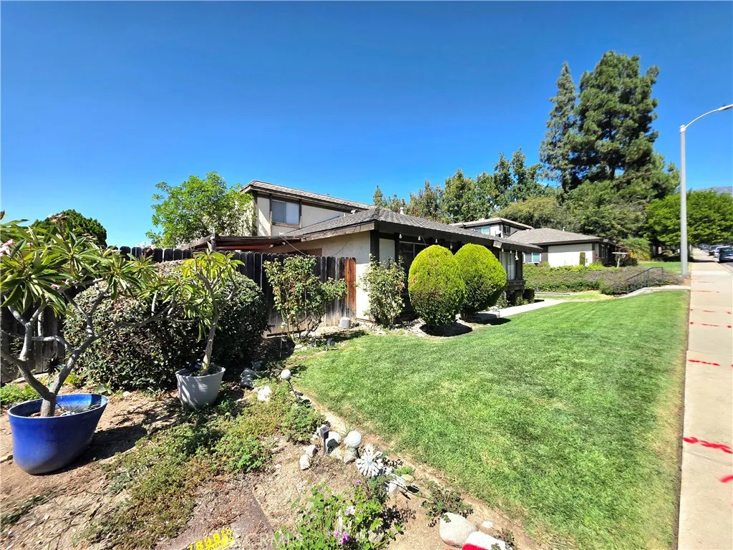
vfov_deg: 89.9
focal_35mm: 13
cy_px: 275
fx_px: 275
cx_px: 366
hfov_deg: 106.2
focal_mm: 2.2
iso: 40
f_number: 1.9
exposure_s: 1/2500
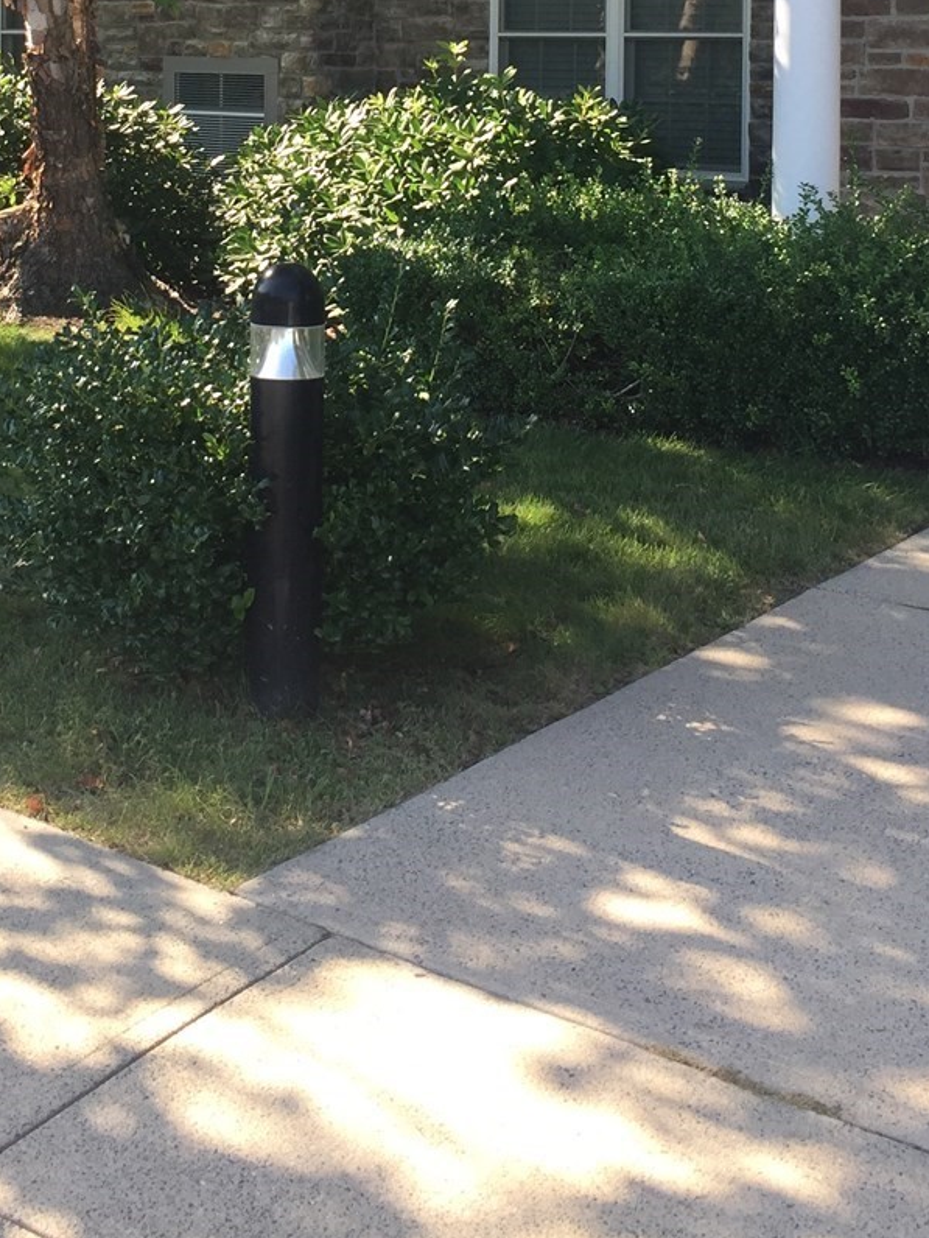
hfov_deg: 26.0
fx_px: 2002
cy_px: 45
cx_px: 297
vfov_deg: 32.1
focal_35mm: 56
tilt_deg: +1.8
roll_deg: -0.2
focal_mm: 4.15
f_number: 2.2
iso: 32
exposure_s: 1/247
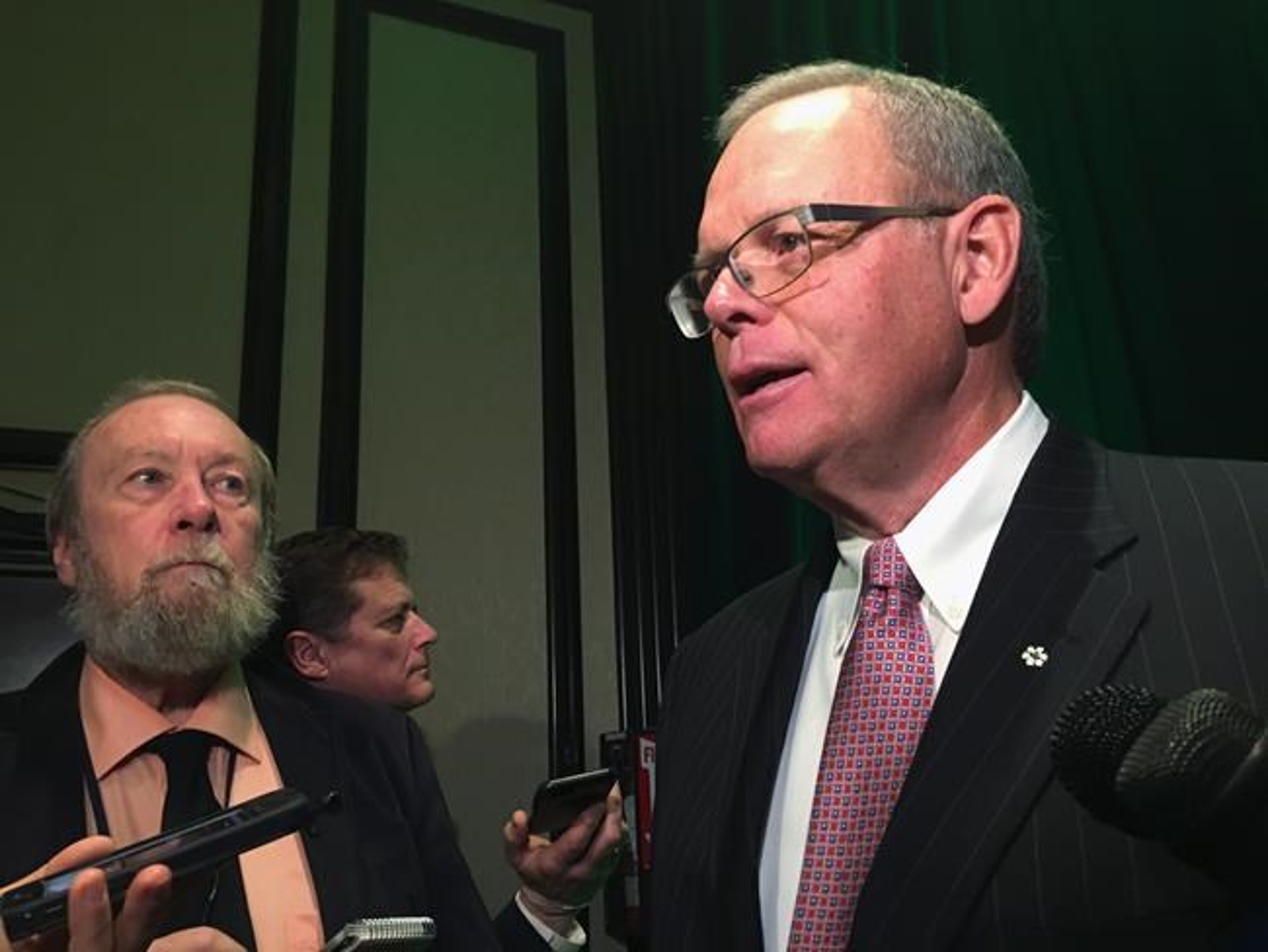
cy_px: 476
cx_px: 634
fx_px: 1063
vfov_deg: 48.3
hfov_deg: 61.6
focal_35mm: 29
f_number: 2.2
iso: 125
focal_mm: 4.15
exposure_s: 1/30
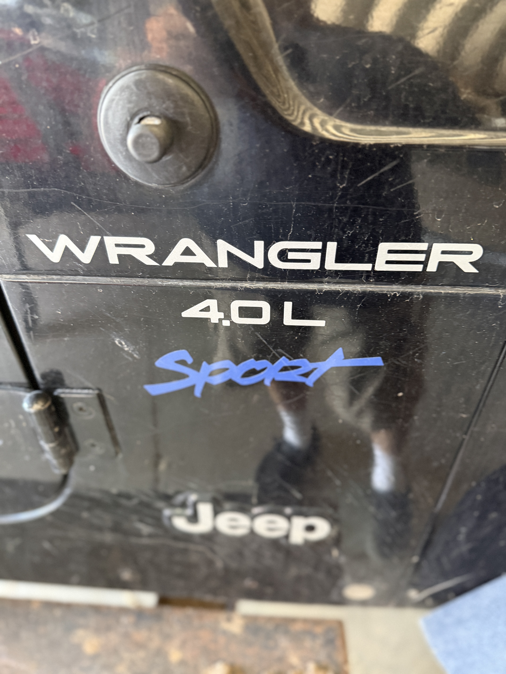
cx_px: 253
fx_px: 468
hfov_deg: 56.8
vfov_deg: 71.6
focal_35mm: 24
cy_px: 337
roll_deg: +2.6
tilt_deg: -39.7
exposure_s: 1/44
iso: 800
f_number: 1.78
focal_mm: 6.76
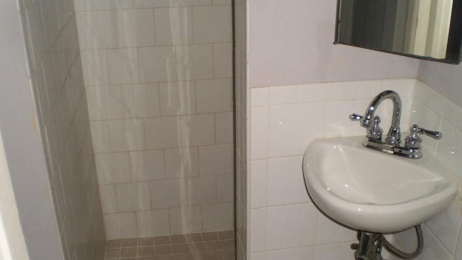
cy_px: 142
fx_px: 490
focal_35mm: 40
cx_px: 233
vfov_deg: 29.7
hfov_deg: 50.5
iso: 125
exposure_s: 1/30
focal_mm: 6.3
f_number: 3.1
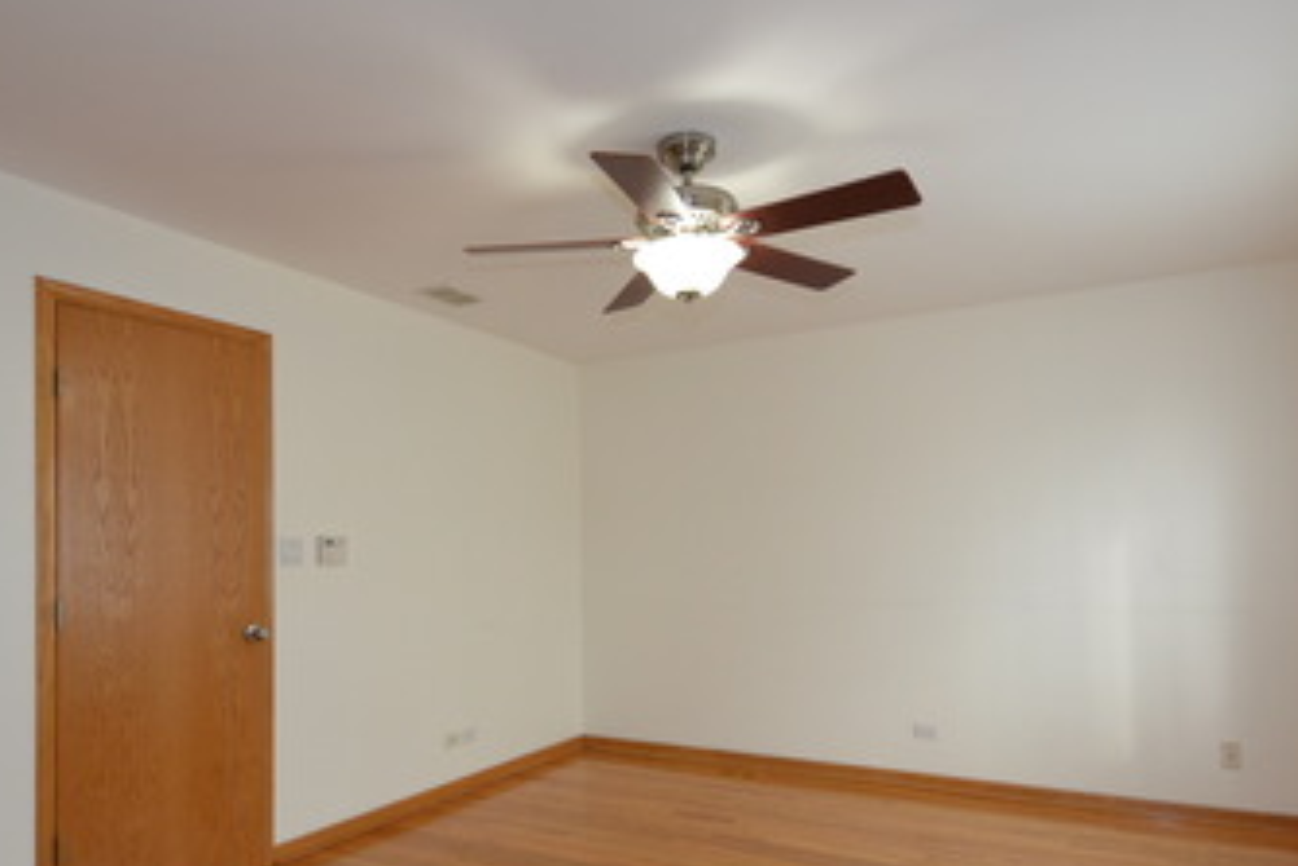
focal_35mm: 23
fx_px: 830
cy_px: 542
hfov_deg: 75.9
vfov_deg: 54.5
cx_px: 587
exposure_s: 1/40
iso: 800
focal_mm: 8
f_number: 7.1
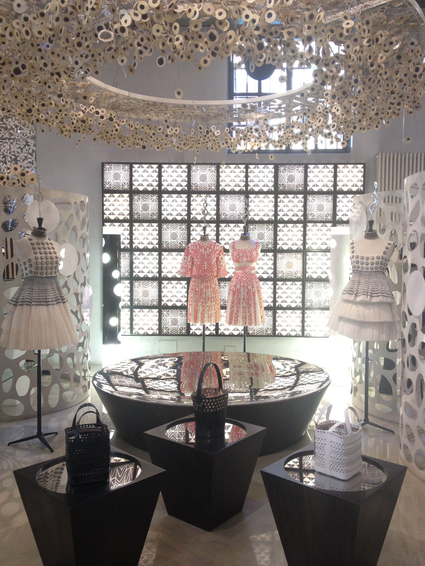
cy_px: 283
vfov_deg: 52.6
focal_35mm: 35
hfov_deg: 40.7
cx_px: 212
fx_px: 573
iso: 80
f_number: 2.4
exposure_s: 1/20
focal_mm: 4.28
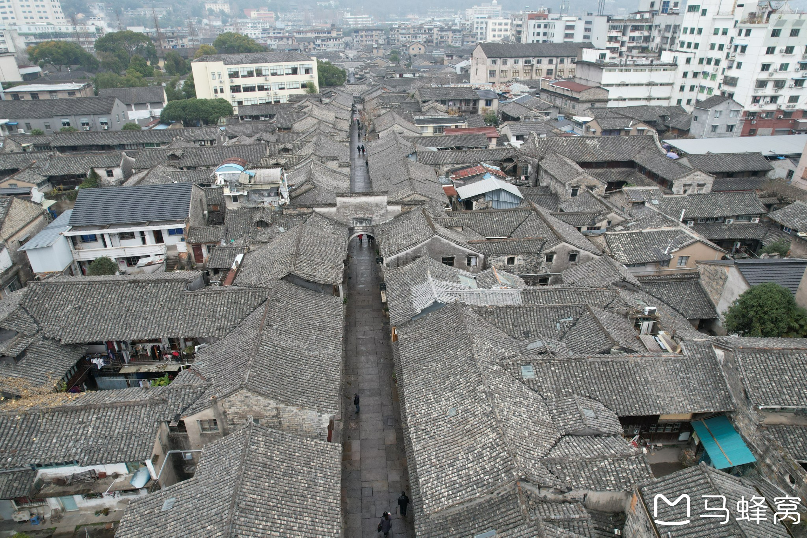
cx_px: 404
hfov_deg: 78.6
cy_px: 269
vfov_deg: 57.2
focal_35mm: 22
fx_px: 493
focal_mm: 8.38
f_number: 2.8
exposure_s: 1/500
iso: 120
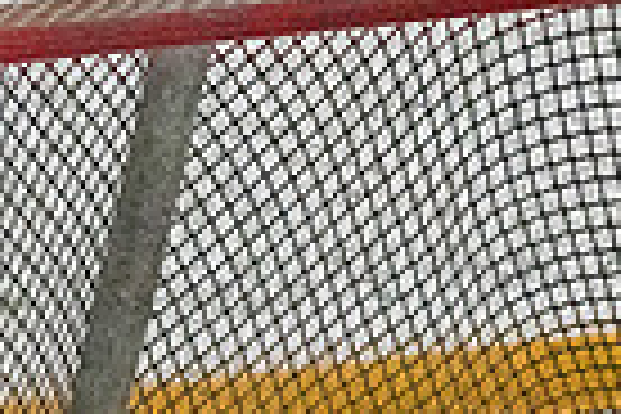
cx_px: 968
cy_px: 414
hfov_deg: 1.6
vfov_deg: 1.1
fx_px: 21682
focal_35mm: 1257
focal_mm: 200
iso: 8000
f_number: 5
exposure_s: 1/1600
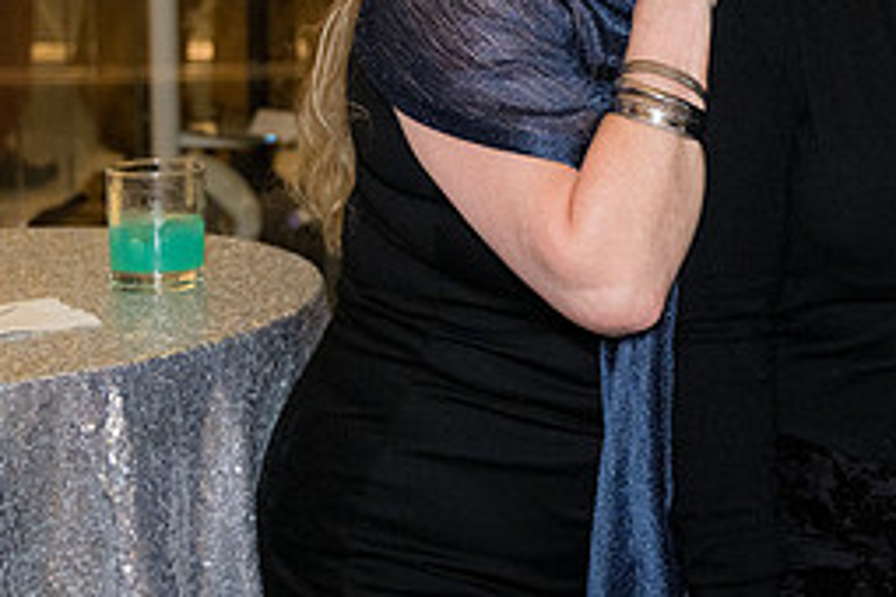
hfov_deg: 19.7
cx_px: 924
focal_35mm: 100
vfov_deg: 13.5
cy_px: -5
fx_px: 2489
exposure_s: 1/125
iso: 3200
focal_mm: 44
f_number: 4
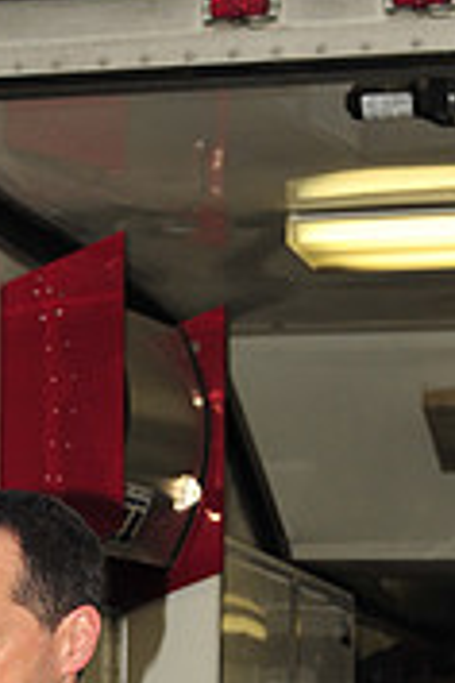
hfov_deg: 8.3
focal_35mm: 164
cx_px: 12
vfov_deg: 12.1
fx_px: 3109
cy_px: 945
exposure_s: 1/200
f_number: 8
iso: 500
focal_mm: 50
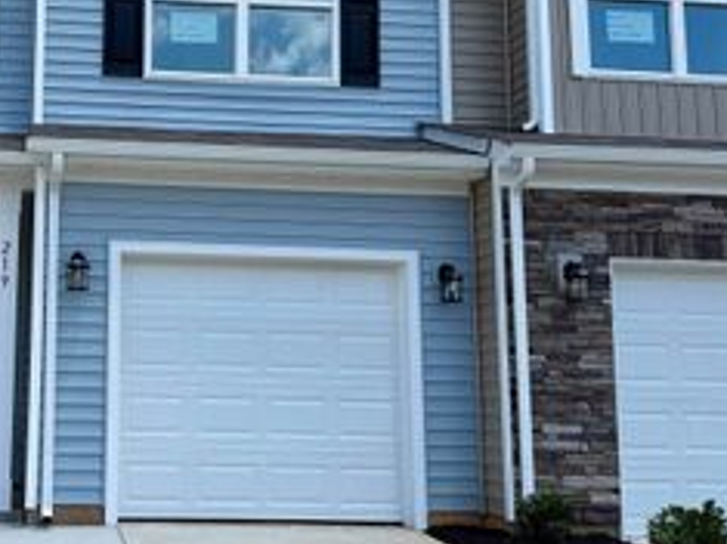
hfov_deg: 35.7
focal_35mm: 51
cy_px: 218
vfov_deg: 28.5
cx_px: 99
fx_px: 1071
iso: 80
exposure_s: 1/3759
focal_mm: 6.76
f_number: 1.78
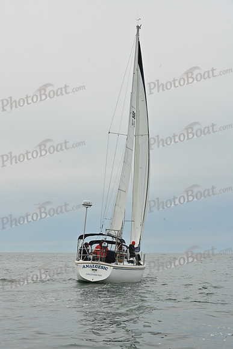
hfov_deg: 19.5
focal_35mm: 70
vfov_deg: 28.8
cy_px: 174
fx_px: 679
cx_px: 116
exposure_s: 1/800
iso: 320
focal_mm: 70
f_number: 11
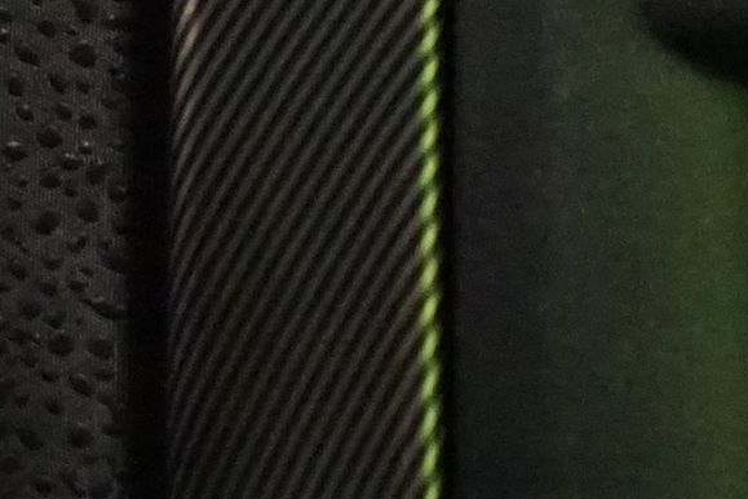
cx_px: 1871
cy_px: -228
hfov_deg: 7.1
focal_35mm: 272
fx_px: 5651
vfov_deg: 5.0
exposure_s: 1/20
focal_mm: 40
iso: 6400
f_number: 4
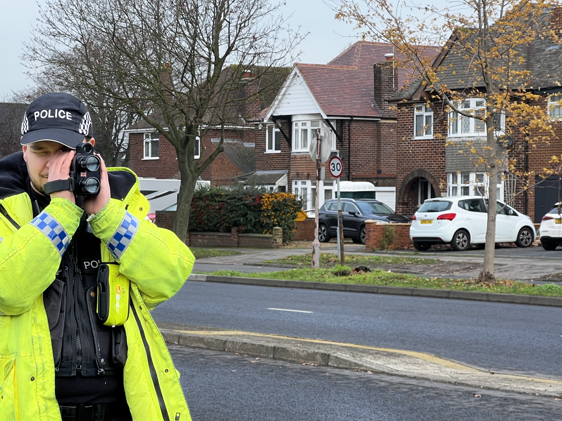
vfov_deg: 14.4
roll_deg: -0.5
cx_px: 207
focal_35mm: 103
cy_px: 243
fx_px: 1672
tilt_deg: -2.4
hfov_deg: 19.0
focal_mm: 9
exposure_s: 1/99
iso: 32
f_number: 2.8
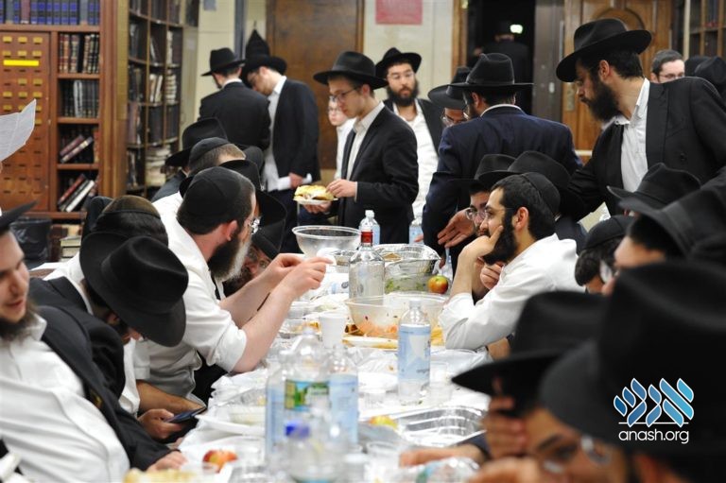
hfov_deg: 23.9
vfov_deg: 16.1
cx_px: 363
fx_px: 1713
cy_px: 242
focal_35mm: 85
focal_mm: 85
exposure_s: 1/100
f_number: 4.5
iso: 1600
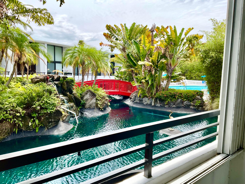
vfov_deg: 48.2
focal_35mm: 29
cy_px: 92
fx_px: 205
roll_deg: -2.6
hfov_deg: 61.7
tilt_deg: -2.8
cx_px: 122
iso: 16
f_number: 1.8
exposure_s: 1/792
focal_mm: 3
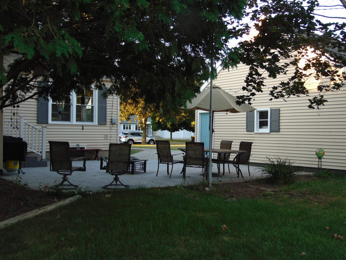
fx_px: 390
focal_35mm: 39
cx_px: 173
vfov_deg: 36.8
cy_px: 130
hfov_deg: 47.9
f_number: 3.3
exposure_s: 1/60
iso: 80
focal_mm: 6.9
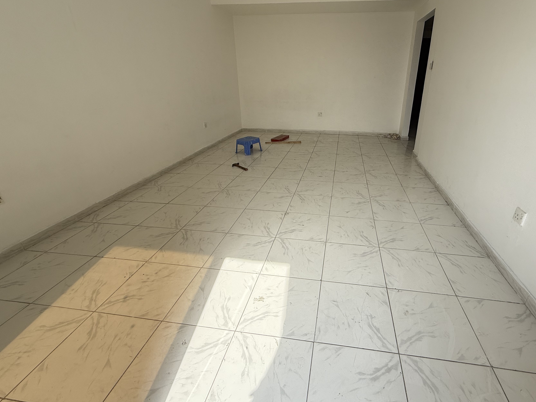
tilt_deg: -20.7
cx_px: 309
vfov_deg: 74.3
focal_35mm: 17
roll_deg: +0.1
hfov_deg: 90.3
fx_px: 263
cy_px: 173
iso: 50
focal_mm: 2.22
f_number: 2.2
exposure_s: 1/564
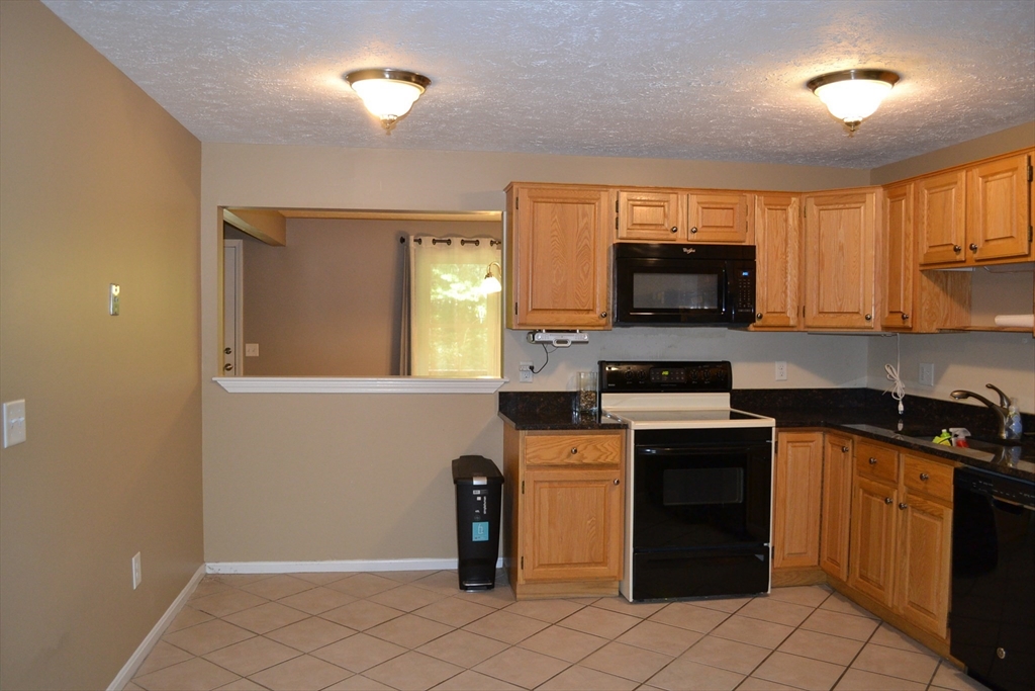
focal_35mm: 27
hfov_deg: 67.4
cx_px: 518
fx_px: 776
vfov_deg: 47.9
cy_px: 346
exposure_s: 1/60
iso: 1000
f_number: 3.5
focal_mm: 18
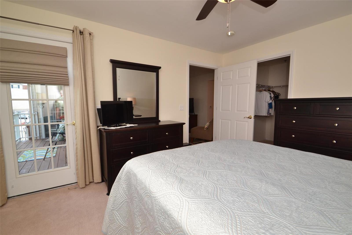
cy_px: 118
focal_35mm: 15
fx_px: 147
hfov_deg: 100.4
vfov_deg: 77.3
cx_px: 176
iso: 400
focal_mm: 10
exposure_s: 1/125
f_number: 6.3
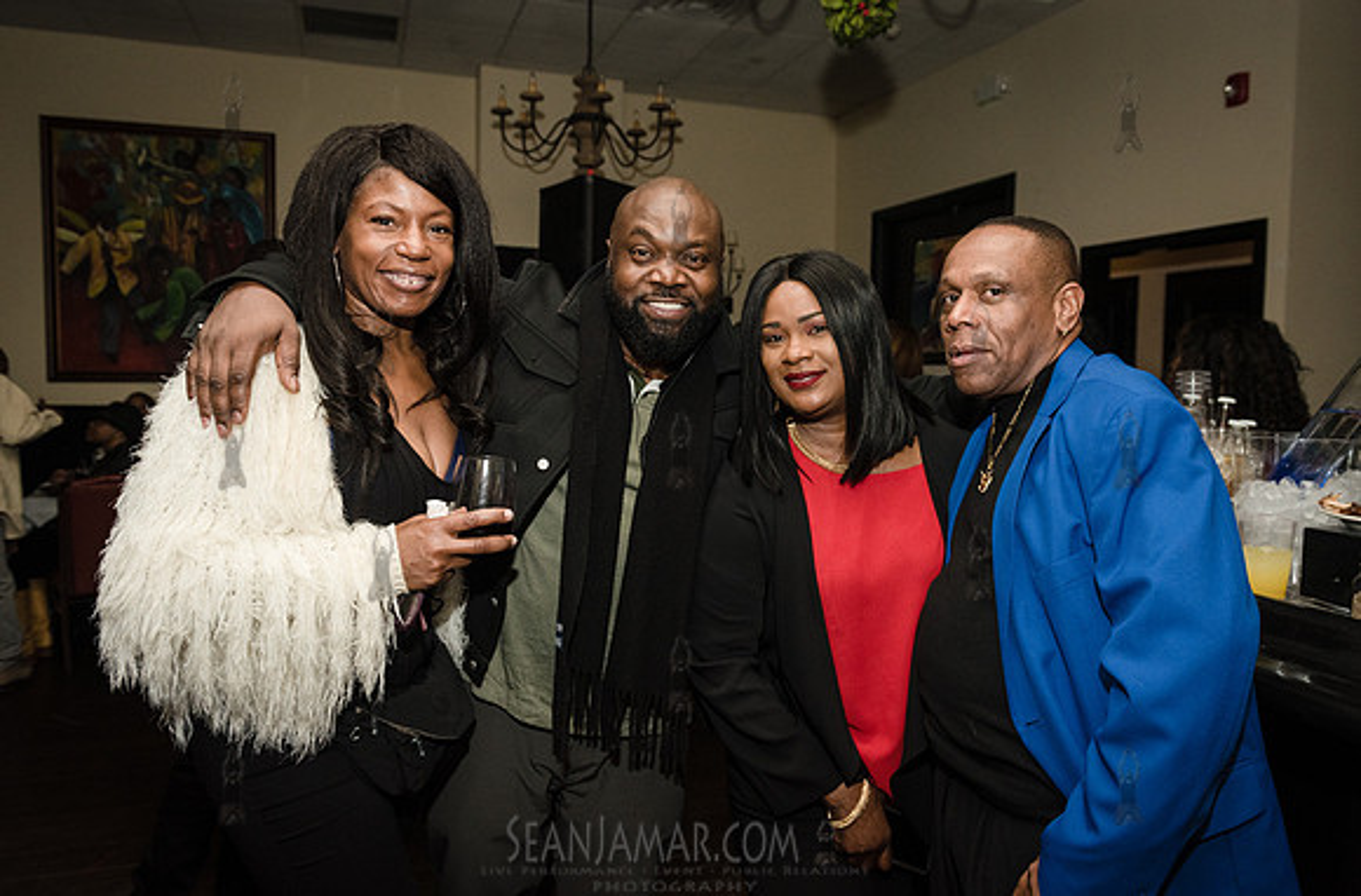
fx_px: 1029
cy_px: 421
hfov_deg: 66.9
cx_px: 712
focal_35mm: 27
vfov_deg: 47.0
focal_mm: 26
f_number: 4.5
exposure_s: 1/250
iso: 1600
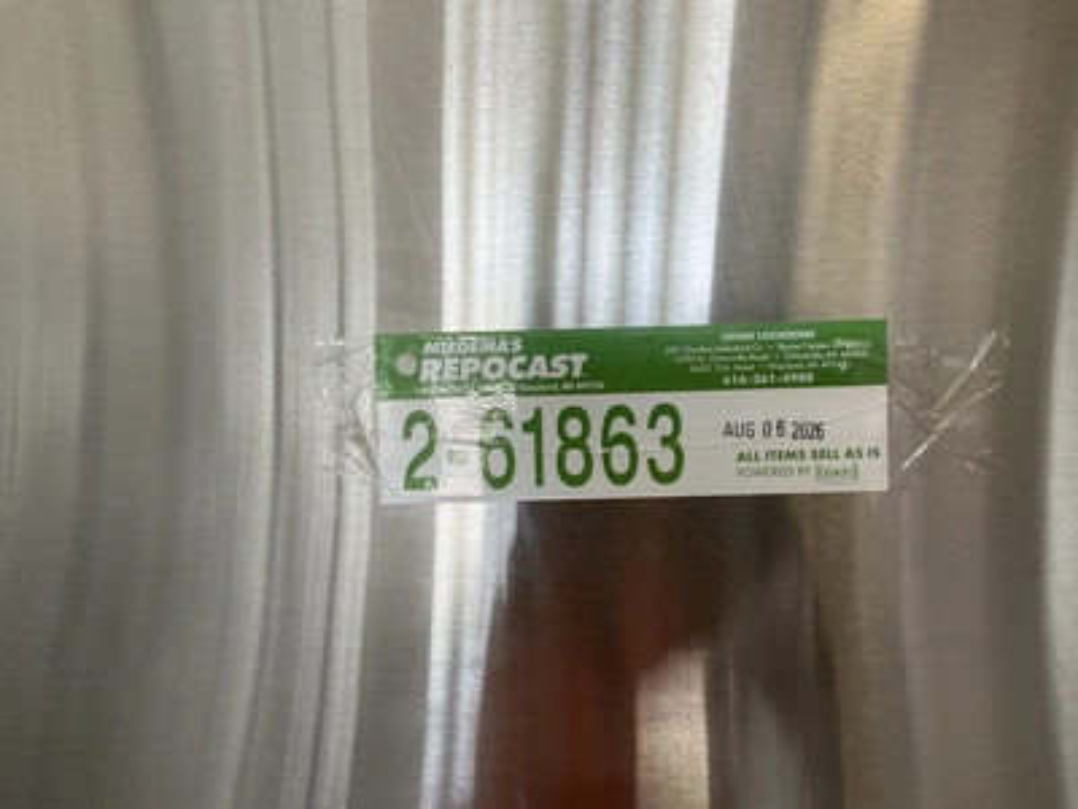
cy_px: 404
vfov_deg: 48.2
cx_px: 539
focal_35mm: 29
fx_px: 903
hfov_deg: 61.7
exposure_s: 1/120
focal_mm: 3
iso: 64
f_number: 1.8
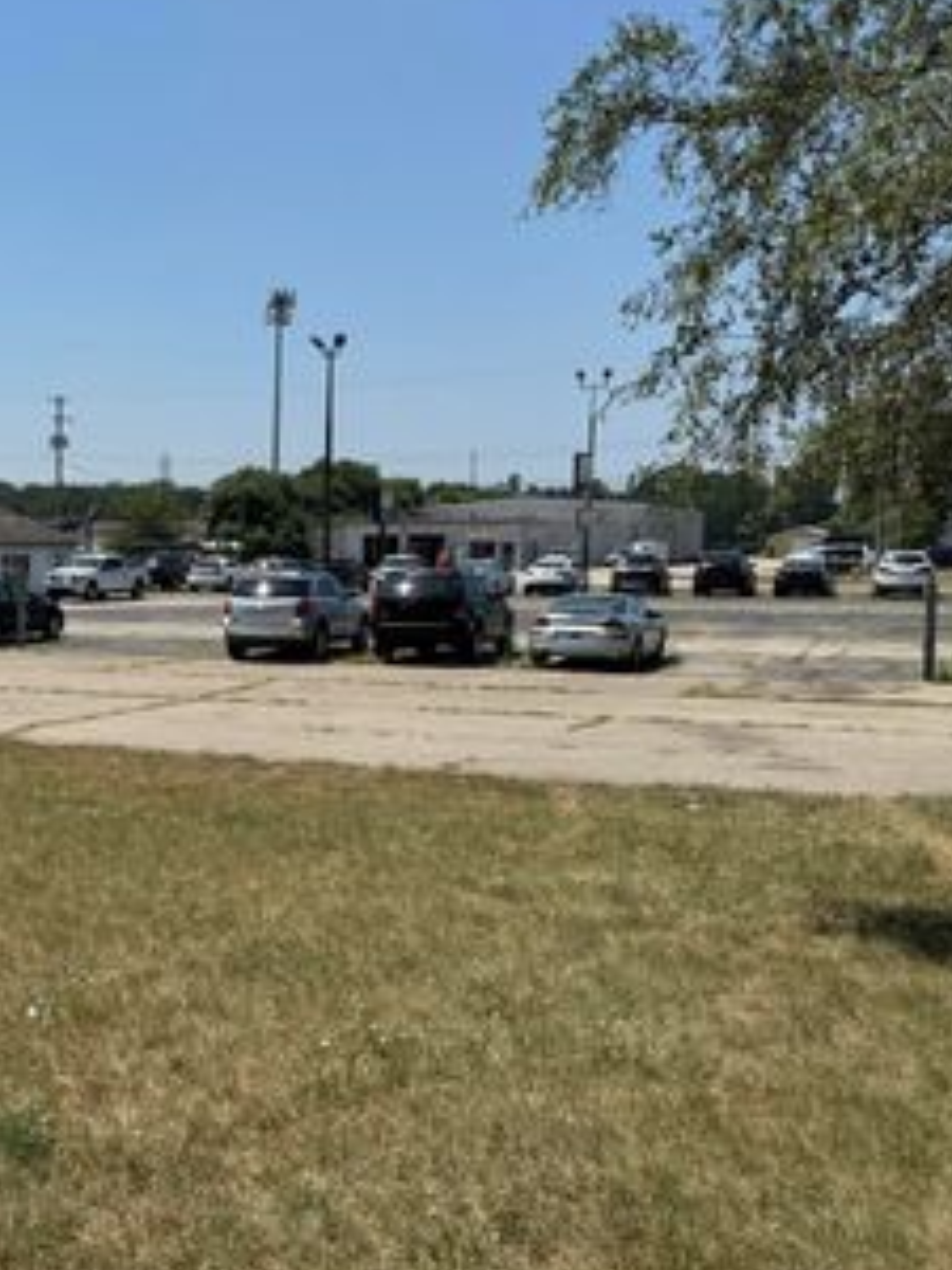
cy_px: 663
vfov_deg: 46.8
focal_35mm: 40
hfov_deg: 33.0
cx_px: 4
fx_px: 1467
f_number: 1.78
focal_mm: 6.76
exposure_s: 1/6410
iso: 80
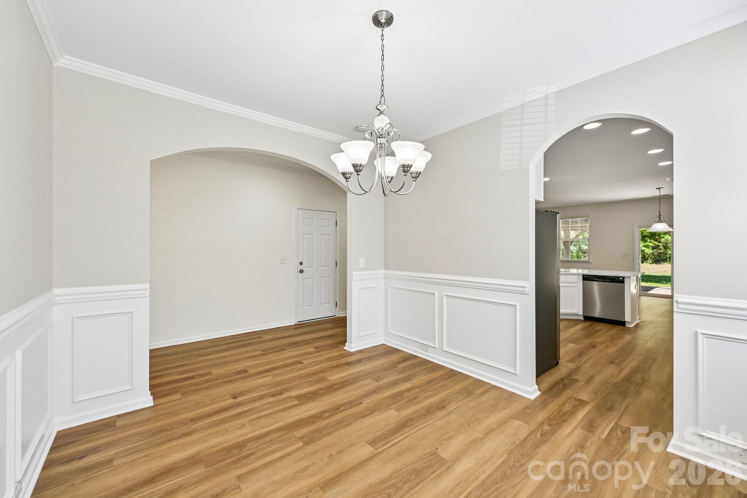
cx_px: 374
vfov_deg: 81.2
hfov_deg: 104.3
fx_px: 290
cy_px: 249
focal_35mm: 14
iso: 125
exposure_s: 1/15
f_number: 8
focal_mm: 14
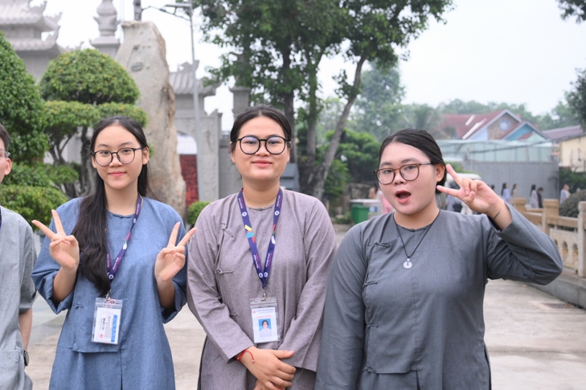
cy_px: 187
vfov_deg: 23.0
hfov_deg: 33.7
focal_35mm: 59
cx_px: 207
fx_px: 960
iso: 1600
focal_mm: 44
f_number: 4
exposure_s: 1/100
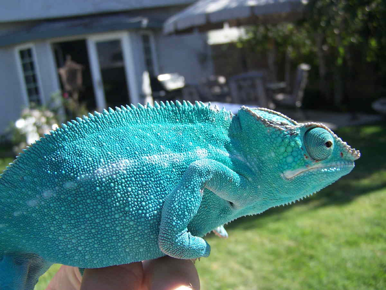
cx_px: 193
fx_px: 424
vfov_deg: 37.7
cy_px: 145
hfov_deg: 49.0
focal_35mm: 38
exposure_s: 1/500
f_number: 2.8
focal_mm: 6.3
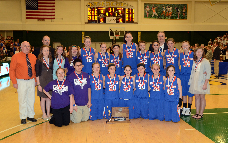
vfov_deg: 32.0
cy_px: 73
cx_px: 113
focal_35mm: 40
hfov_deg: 49.3
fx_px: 249
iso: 400
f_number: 5.6
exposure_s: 1/60
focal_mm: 26
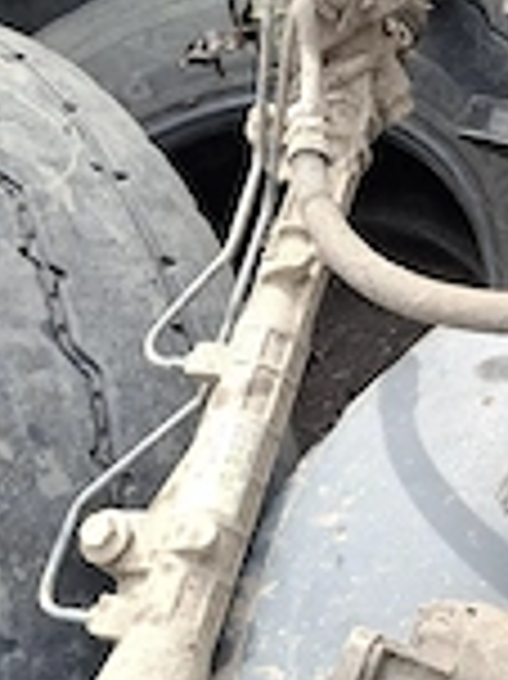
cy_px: 351
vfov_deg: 31.7
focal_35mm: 61
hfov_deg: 23.8
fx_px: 1195
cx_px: 378
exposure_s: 1/357
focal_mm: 5.54
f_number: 1.8
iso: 50
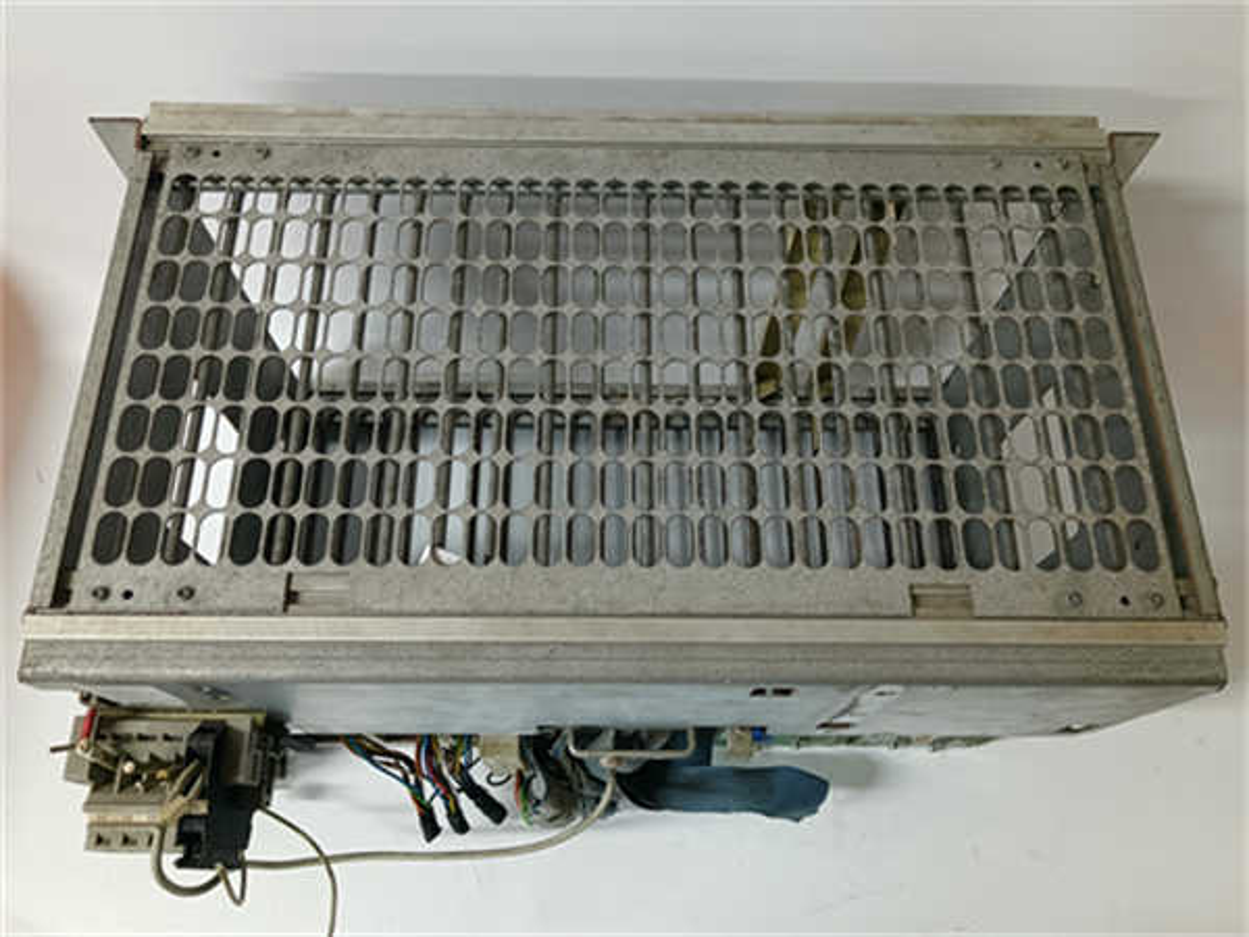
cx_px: 624
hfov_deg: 65.3
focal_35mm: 27
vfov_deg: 51.4
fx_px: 974
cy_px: 468
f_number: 1.9
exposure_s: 1/33.3
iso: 721
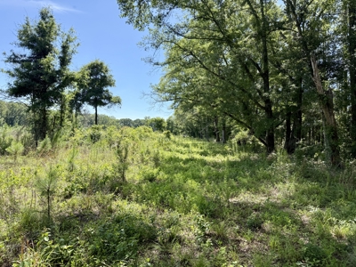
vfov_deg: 56.8
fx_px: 247
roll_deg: -2.5
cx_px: 178
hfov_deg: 71.6
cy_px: 134
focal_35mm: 24
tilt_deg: +1.1
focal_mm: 6.76
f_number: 1.78
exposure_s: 1/2110
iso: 100
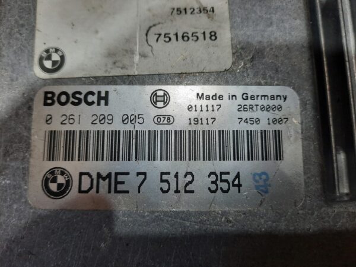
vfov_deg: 54.9
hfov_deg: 69.4
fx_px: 257
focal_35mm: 25
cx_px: 178
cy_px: 134
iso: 250
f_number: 2
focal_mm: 4.6
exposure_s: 1/50
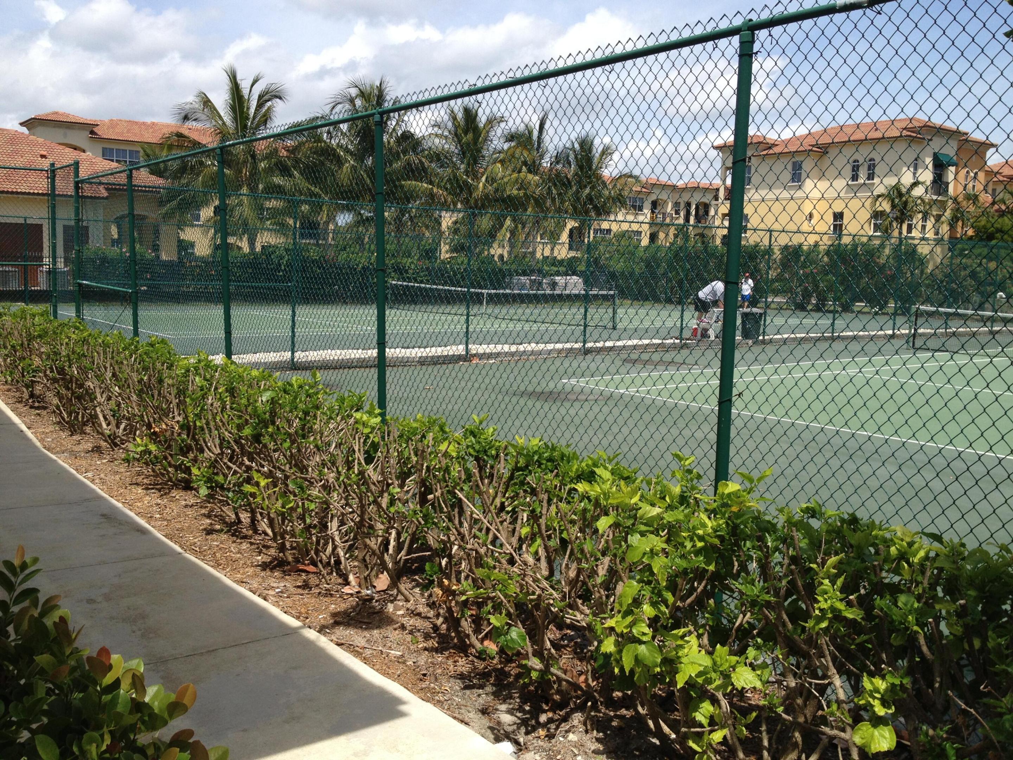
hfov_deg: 52.6
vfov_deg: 40.7
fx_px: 1024
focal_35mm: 35
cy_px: 380
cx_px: 506
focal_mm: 4.28
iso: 50
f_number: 2.4
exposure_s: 1/1577
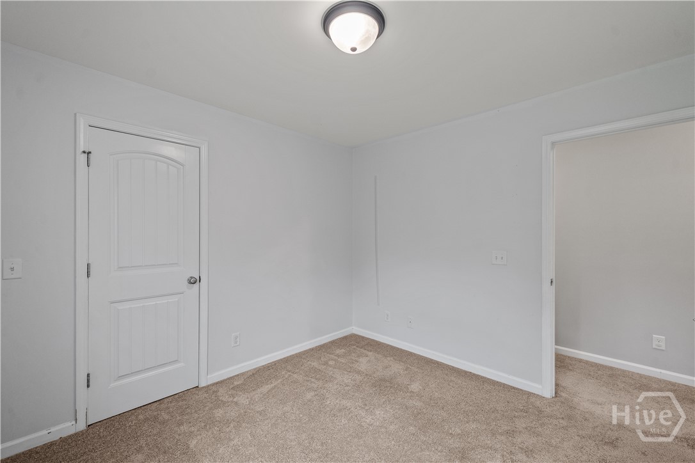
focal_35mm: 15
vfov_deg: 77.3
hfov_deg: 100.4
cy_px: 232
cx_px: 348
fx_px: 290
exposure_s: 1/30
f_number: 6.3
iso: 2500
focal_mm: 15
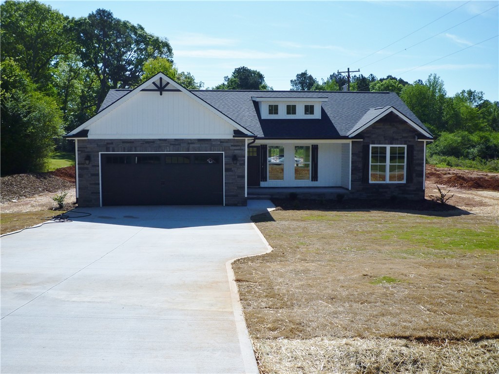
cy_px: 187
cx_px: 250
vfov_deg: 39.7
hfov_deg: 51.4
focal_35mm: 36
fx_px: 519
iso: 80
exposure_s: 1/800
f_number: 3.8
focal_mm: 6.3
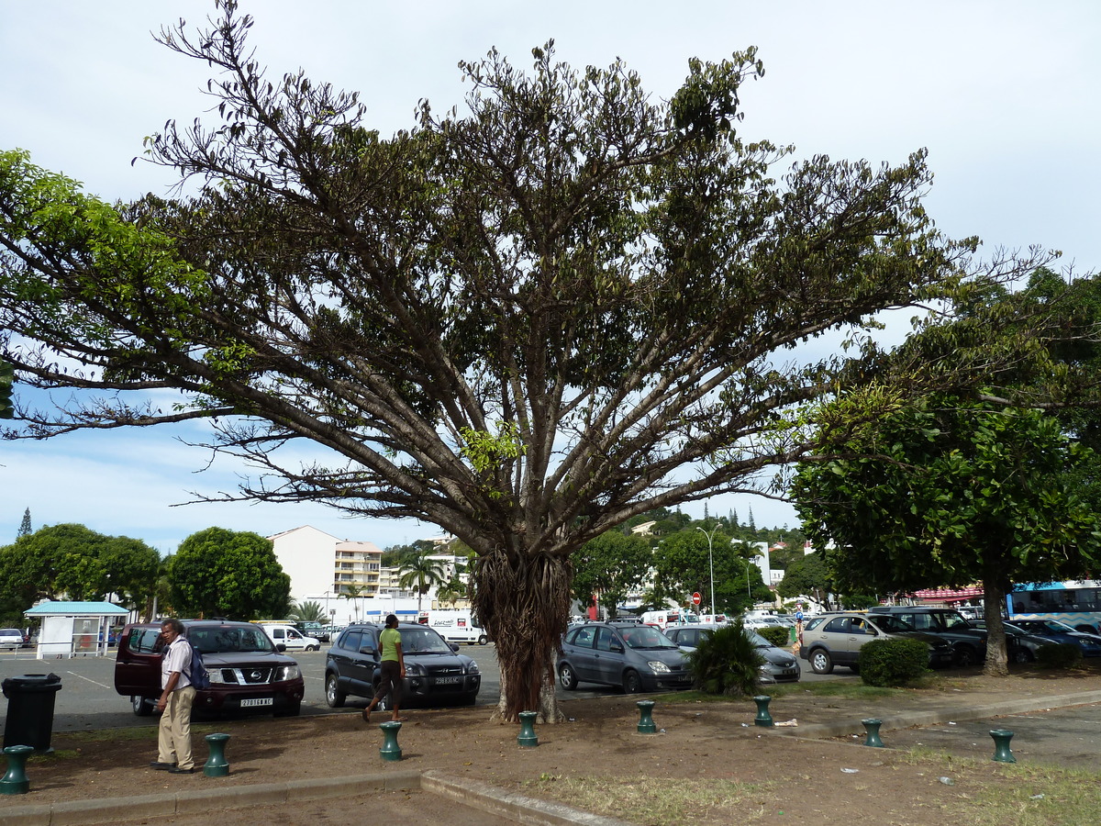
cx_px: 550
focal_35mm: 29
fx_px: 922
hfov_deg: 61.7
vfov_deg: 48.2
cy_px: 413
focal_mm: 4.7
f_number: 4
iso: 80
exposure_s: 1/500
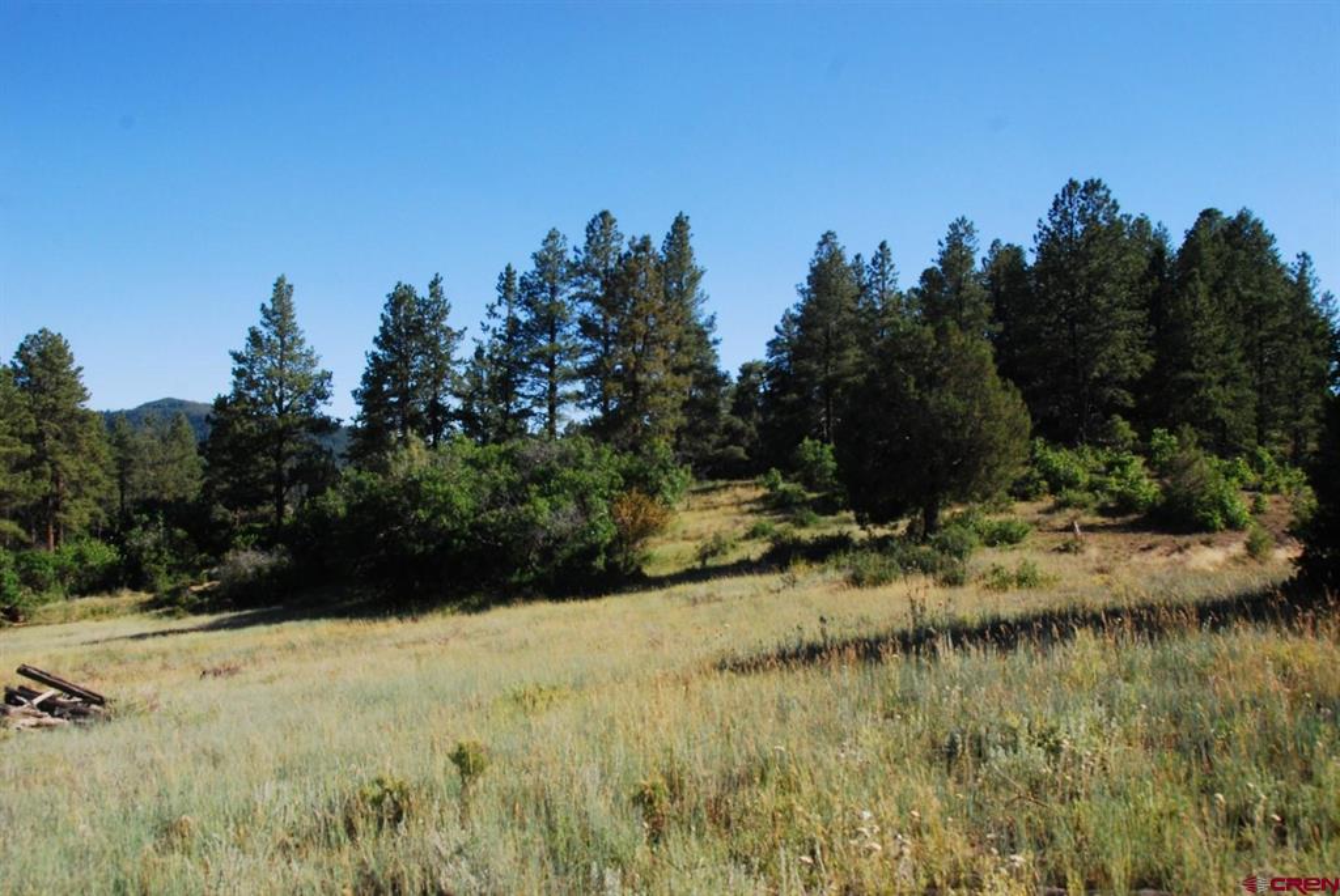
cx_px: 670
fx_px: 1341
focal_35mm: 36
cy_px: 448
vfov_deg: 37.0
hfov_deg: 53.1
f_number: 10
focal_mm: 24
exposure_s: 1/400
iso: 400
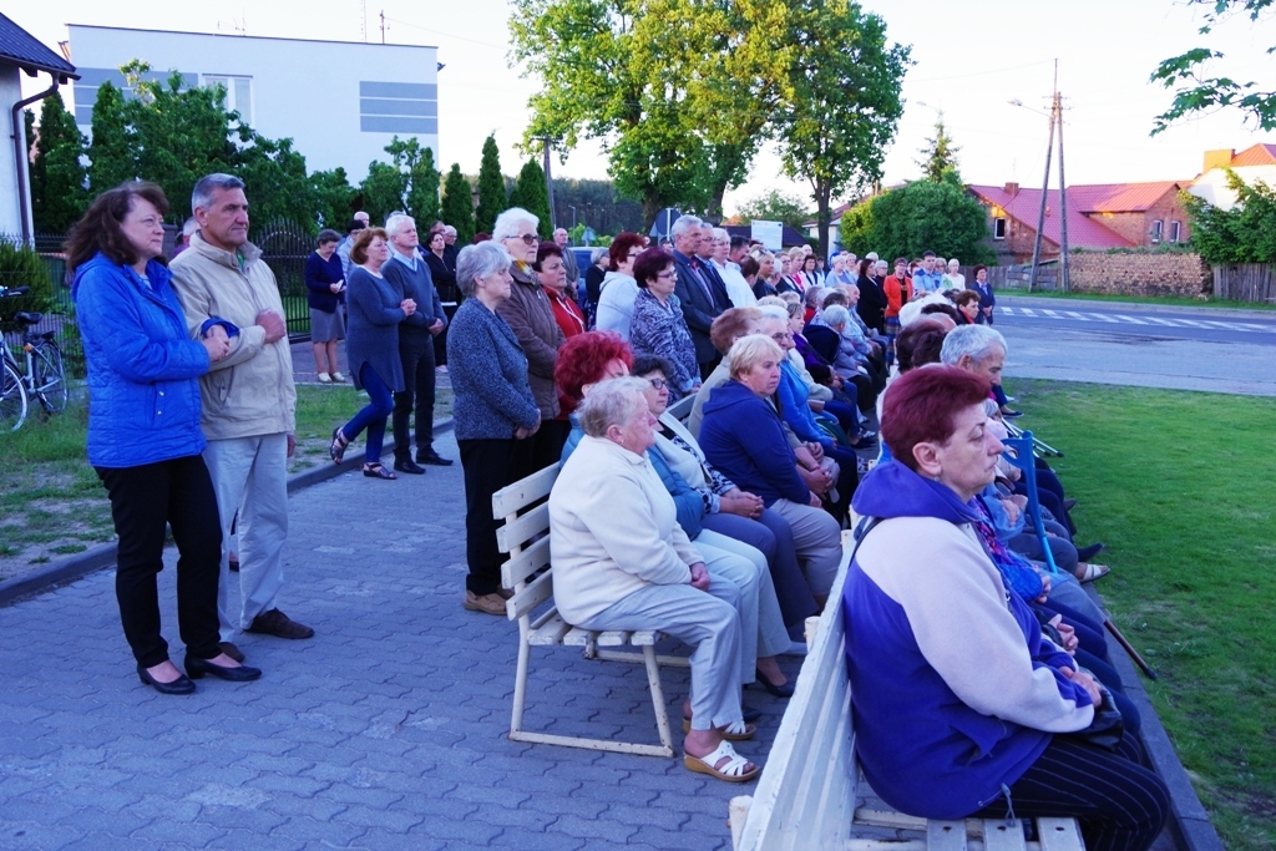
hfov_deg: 60.3
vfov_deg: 42.3
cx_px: 638
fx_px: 1099
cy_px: 426
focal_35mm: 31
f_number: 8
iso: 1600
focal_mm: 21
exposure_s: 1/100
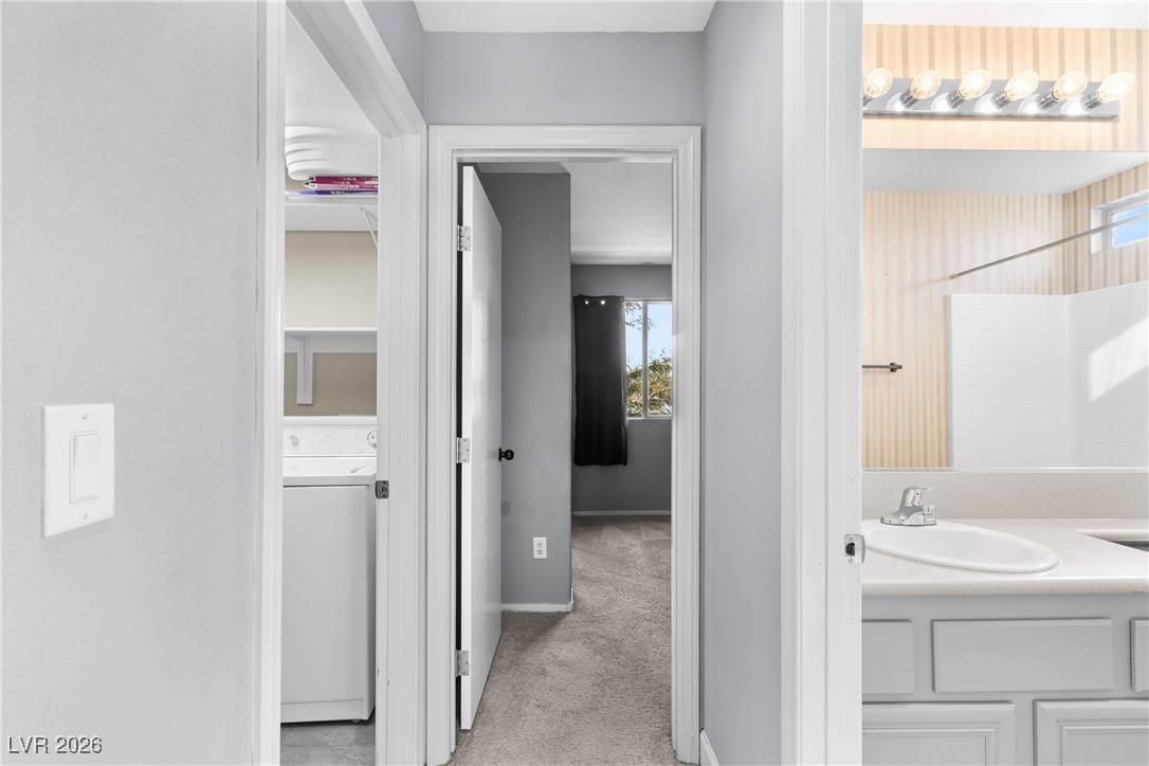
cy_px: 383
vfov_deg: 70.4
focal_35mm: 17
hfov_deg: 93.3
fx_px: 543
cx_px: 574
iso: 400
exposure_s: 1/10
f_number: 8
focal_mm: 17
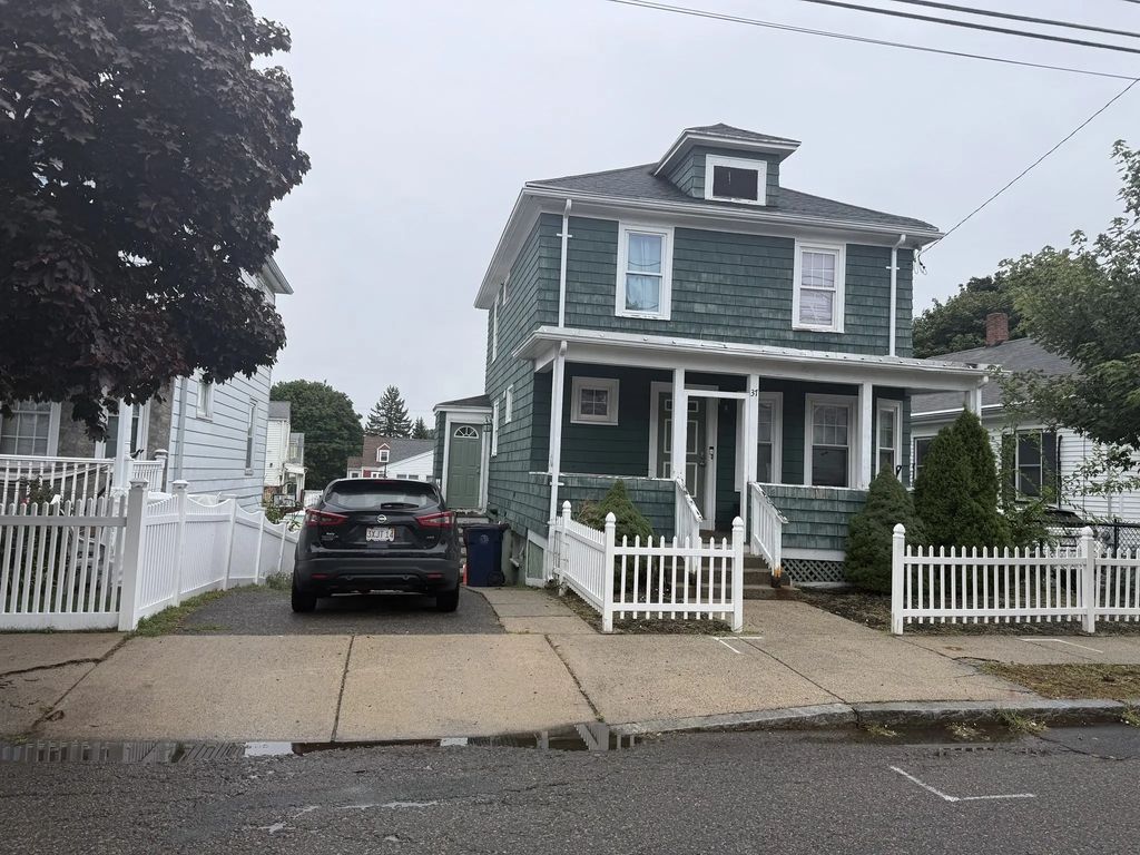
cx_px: 570
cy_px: 428
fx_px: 790
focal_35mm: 24
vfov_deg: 56.8
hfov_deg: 71.6
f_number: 1.78
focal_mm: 6.76
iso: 80
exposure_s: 1/1361
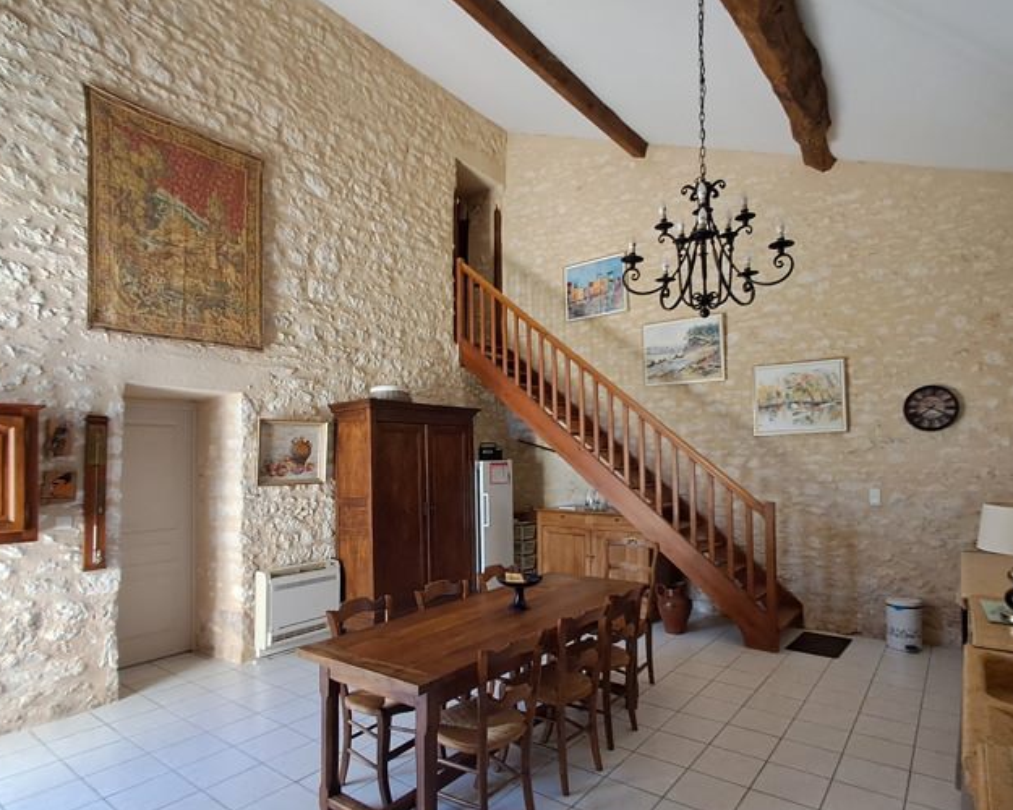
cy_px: 457
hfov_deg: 80.2
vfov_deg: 67.8
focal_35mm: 20
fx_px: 600
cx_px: 546
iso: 200
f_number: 2.2
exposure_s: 1/50
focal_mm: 1.64
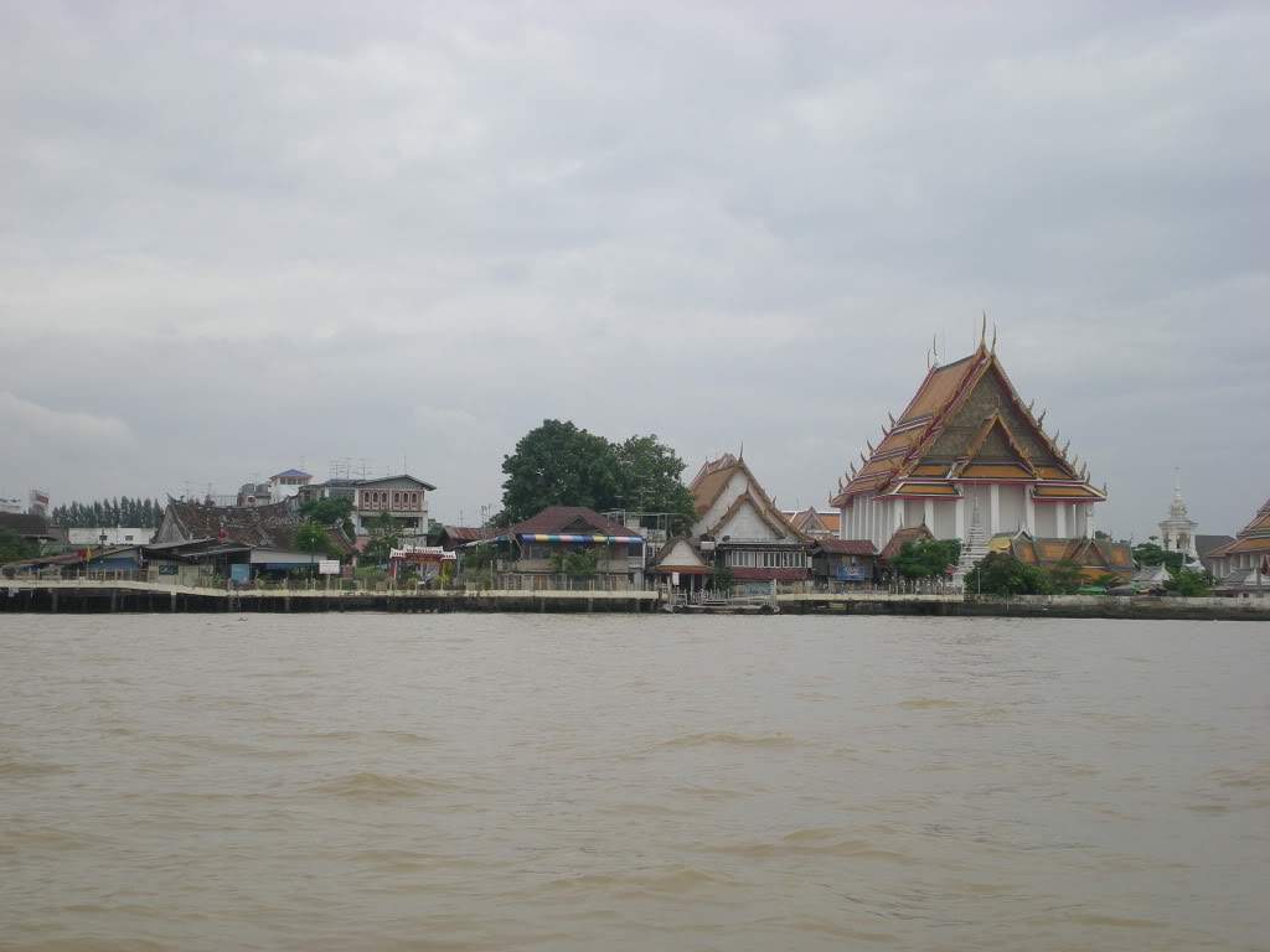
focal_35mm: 56
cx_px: 635
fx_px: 2055
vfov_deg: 26.1
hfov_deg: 34.3
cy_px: 476
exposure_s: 1/300
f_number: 5.6
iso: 50
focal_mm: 9.3
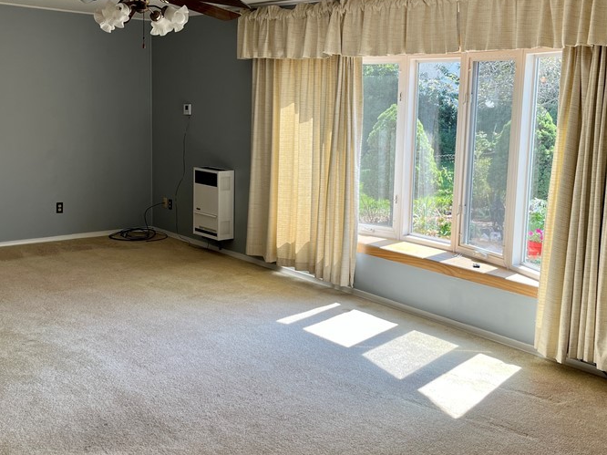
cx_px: 334
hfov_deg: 46.7
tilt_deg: -7.6
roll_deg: -2.6
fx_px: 701
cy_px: 194
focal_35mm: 40
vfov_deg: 35.9
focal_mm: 5.1
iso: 50
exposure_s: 1/315
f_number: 1.6
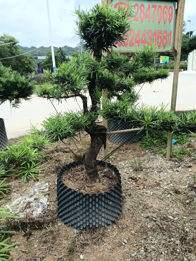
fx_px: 204
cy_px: 130
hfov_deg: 51.3
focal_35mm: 27
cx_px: 98
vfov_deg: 65.3
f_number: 1.8
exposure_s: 1/707
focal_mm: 3.61
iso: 64
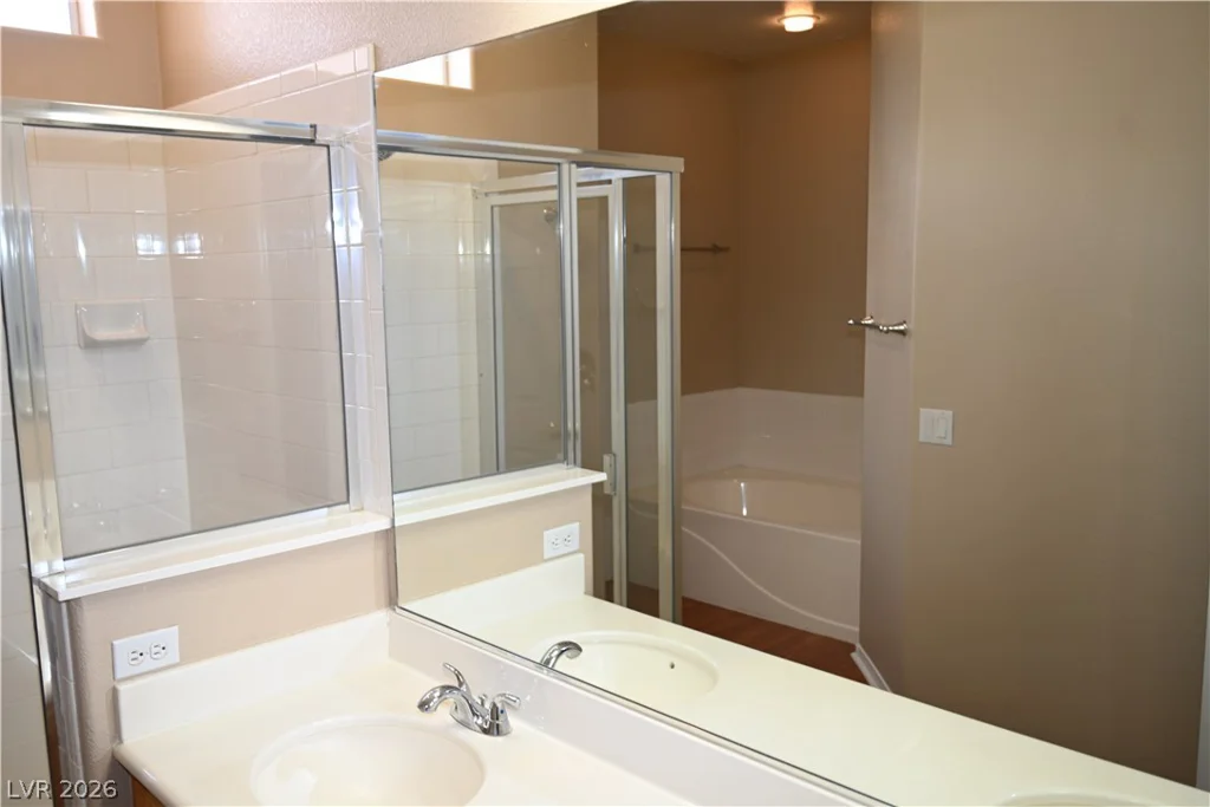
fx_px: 1025
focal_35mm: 30
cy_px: 404
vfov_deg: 43.0
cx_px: 605
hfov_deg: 61.1
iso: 280
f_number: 4
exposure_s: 1/60
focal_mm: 30.5
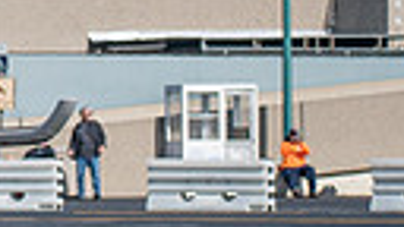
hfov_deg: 4.3
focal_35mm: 497
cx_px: -417
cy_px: -307
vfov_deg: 2.4
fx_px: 5324
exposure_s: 1/1000
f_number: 4.5
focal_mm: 70
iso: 100
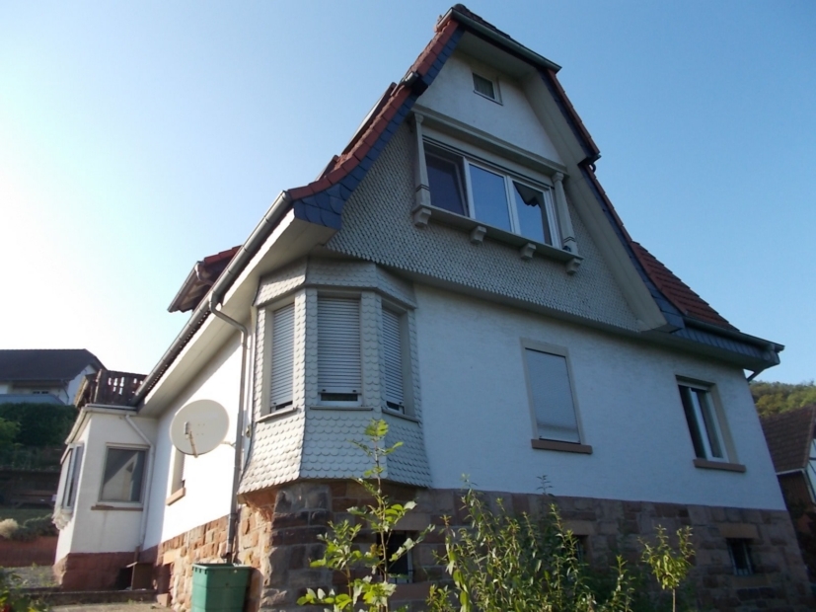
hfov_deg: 67.3
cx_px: 408
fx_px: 613
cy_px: 306
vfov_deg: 53.1
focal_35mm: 26
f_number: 8
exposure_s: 1/80
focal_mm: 4.6
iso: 80
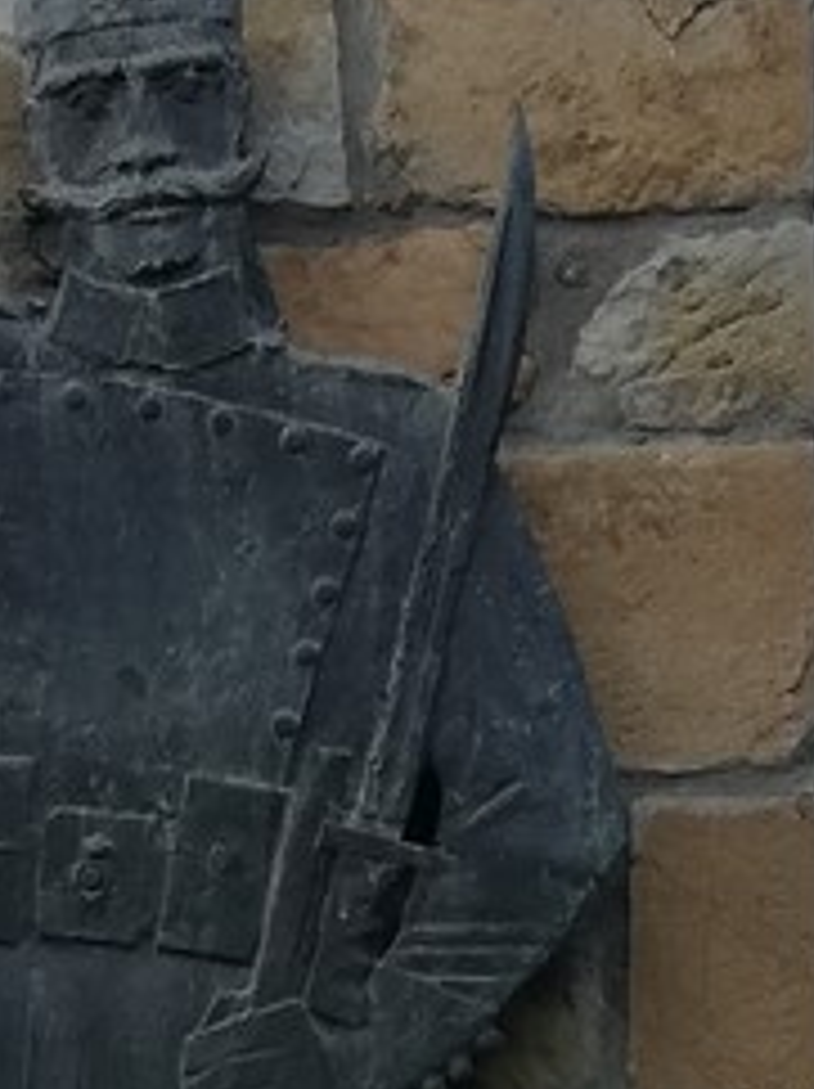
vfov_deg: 12.6
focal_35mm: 139
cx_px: 306
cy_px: 2106
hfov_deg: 10.6
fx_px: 4366
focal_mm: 3.81
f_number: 2.2
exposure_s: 1/100
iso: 64
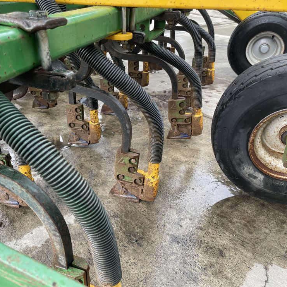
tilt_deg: -28.1
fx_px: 291
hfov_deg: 52.4
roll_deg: -1.0
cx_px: 126
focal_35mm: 31
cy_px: 145
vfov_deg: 52.5
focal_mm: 4.2
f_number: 1.6
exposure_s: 1/134
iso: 32
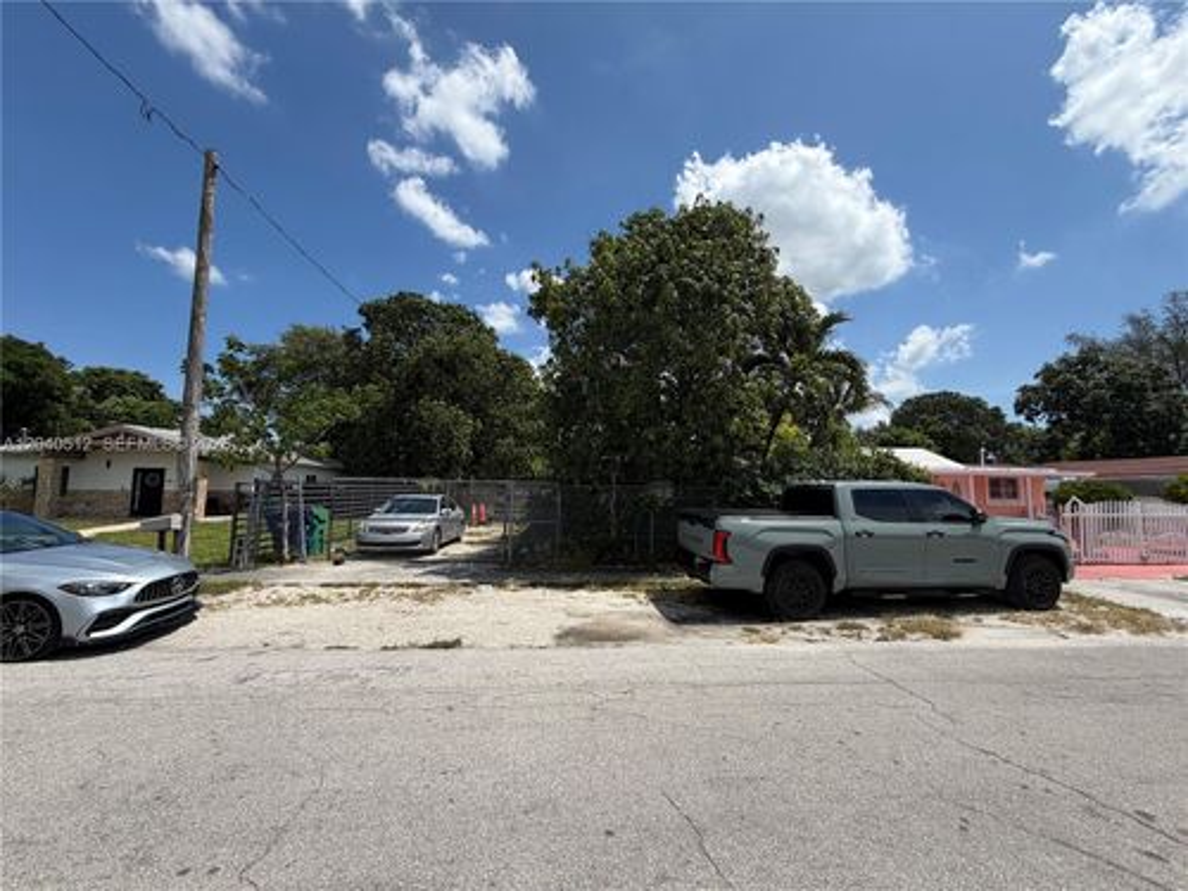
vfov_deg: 85.7
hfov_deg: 102.1
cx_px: 594
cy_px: 446
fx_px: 480
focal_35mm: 14
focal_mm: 2.22
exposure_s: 1/1235
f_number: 2.2
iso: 20
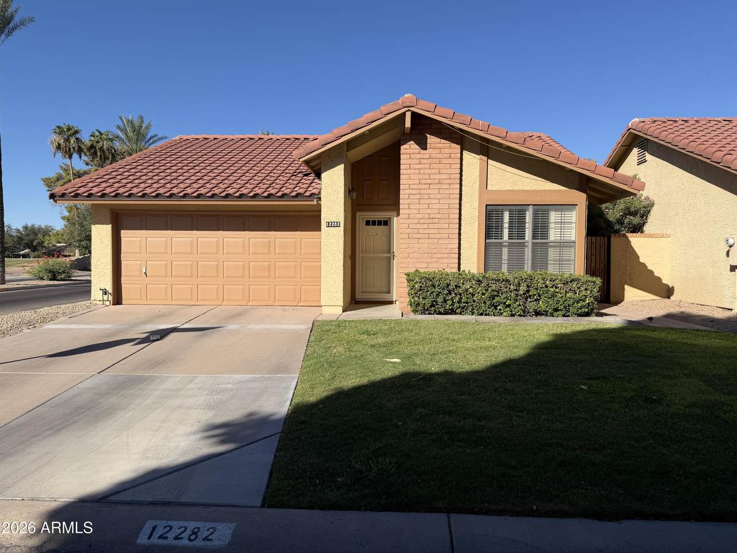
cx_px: 368
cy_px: 276
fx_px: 511
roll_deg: -0.4
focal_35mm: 24
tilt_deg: -1.4
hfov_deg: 71.6
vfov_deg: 56.8
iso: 80
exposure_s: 1/4975
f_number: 1.78
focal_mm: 6.76
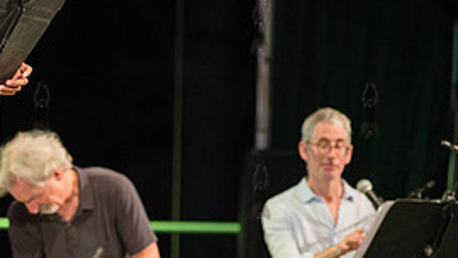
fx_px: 3960
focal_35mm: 326
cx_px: 41
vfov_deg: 3.7
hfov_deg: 6.6
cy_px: 108
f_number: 2.8
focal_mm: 145
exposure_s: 1/500
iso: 3200
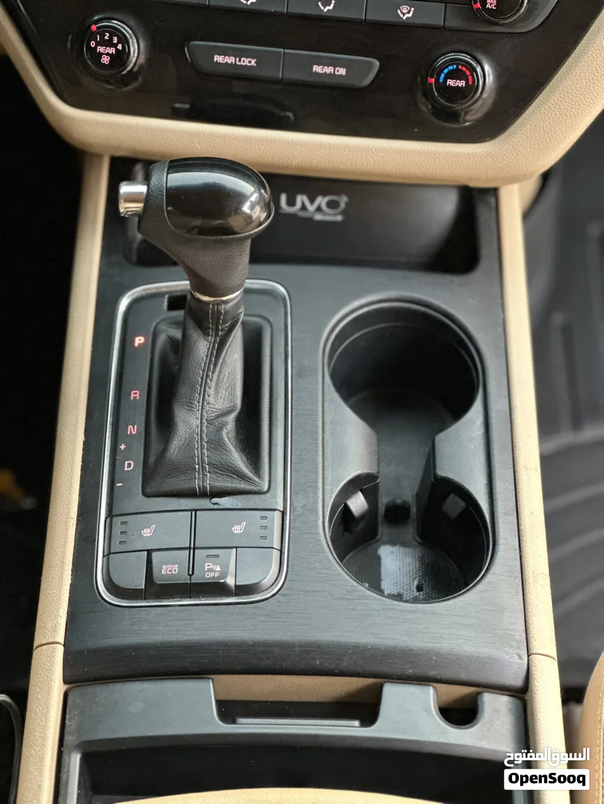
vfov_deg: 25.3
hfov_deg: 19.1
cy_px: 402
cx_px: 302
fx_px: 1791
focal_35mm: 77
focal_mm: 9
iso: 500
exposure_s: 1/15
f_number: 2.8
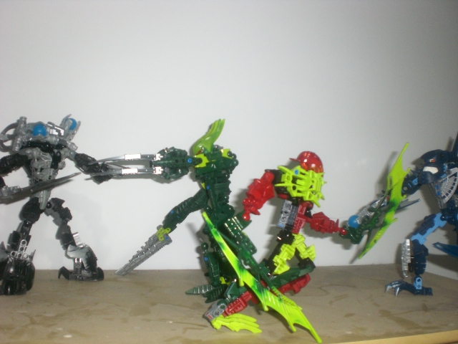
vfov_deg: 37.7
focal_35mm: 38
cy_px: 172
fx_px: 503
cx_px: 229
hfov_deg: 49.0
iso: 200
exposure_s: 1/60
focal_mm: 6.3
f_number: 3.1
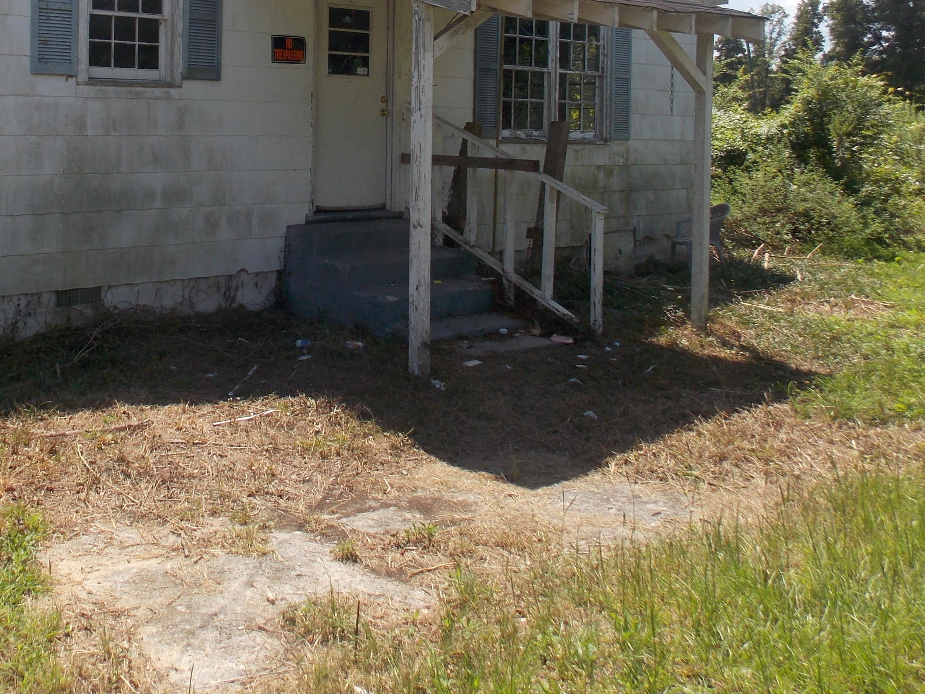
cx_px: 239
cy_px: 121
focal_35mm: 38
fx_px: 1015
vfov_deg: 36.2
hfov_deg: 47.3
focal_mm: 4
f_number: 3.1
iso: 80
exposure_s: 1/640
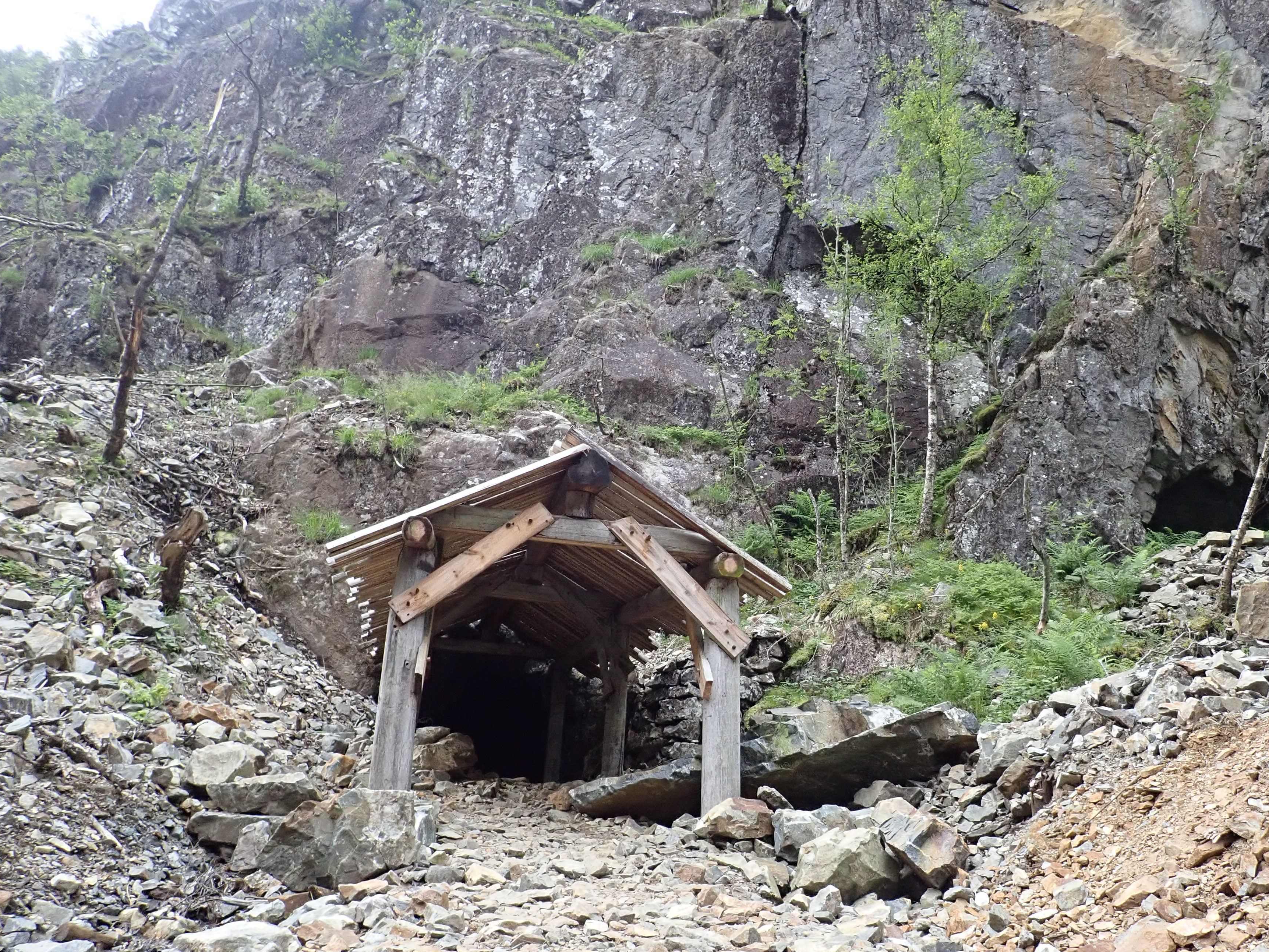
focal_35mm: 29
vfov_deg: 48.2
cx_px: 715
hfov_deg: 61.4
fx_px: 1063
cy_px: 517
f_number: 2.8
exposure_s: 1/500
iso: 400
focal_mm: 4.5
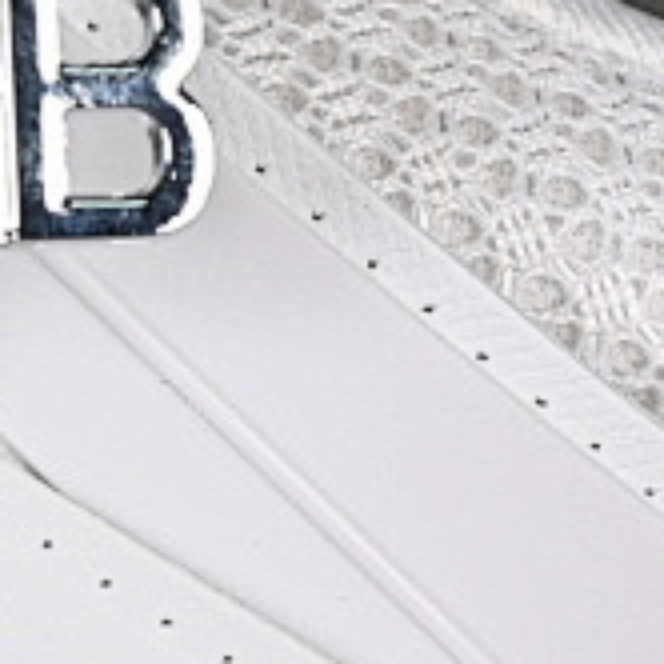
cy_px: 908
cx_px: -384
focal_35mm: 415
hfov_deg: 4.2
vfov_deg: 4.2
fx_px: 9006
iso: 160
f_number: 7.1
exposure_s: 1/80
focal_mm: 50
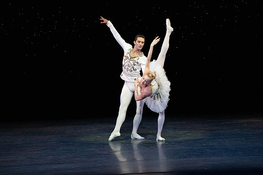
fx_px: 2324
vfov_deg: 4.3
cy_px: 88
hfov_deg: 6.5
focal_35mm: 318
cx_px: 132
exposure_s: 1/500
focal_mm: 318
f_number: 11
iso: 20000
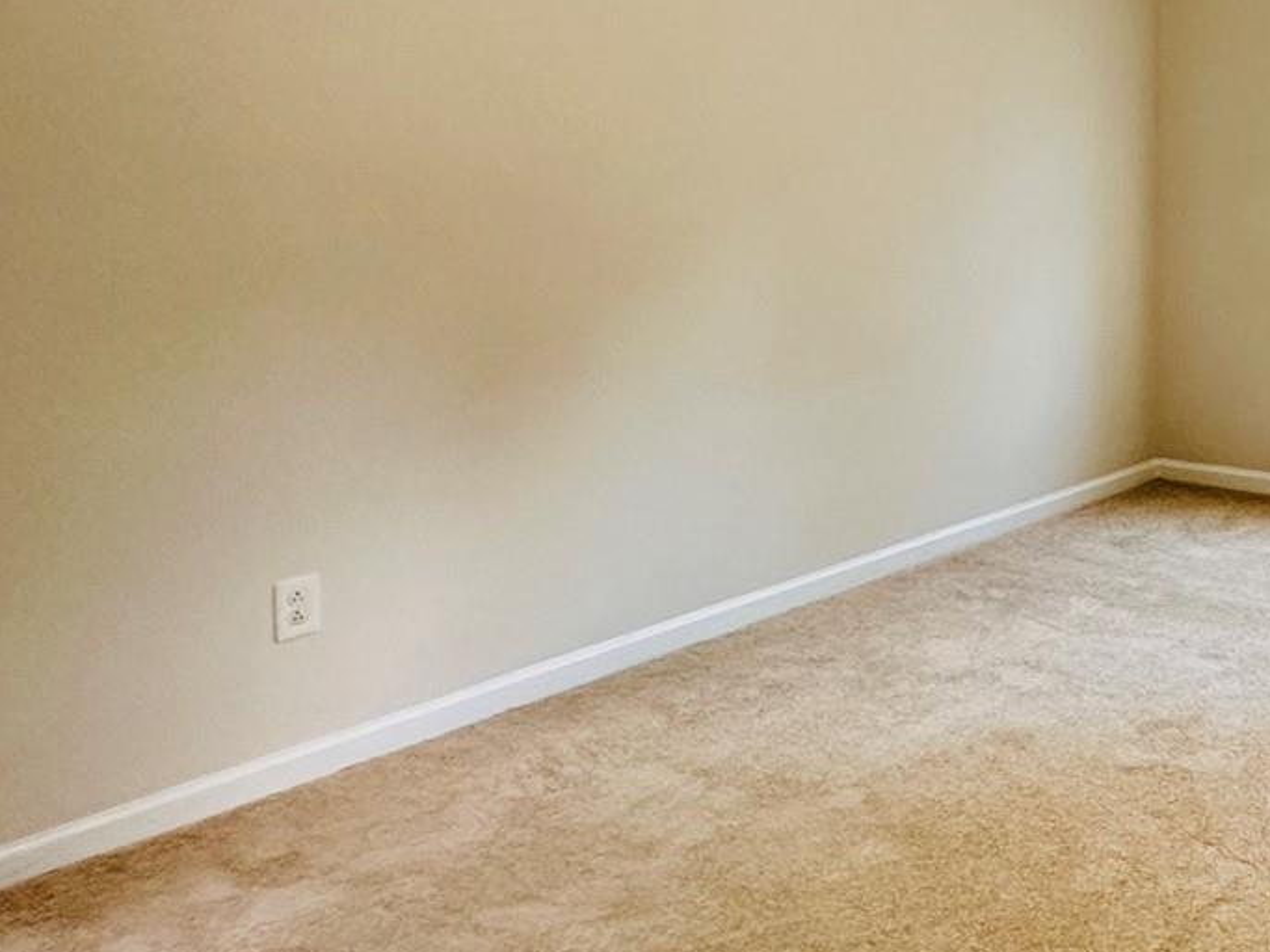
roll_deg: +0.3
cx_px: 1456
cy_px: 132
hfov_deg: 36.5
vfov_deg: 32.9
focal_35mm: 42
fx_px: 1541
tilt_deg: -0.9
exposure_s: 1/60
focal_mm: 2.22
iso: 250
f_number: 2.2
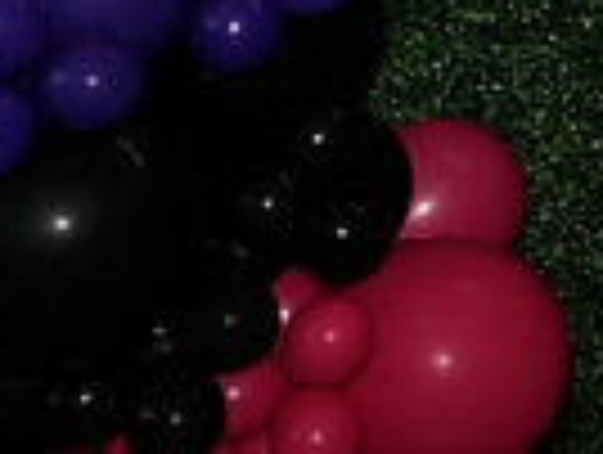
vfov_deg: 10.7
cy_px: -402
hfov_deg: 13.0
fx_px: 2251
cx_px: 1242
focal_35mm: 129
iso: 500
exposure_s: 1/60
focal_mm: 31
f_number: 6.3
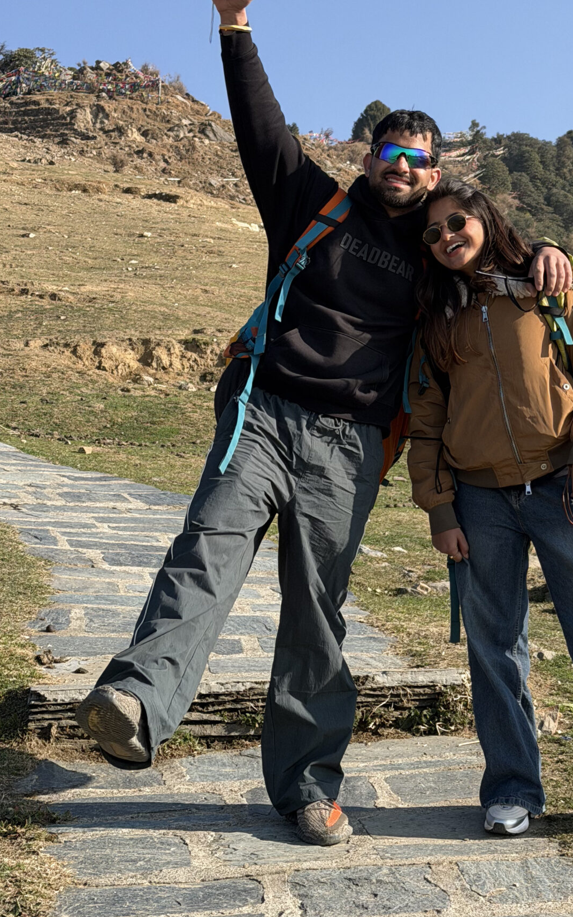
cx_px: 472
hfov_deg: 17.0
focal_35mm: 76
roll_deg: +0.7
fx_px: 1899
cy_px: 333
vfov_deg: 27.0
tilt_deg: +11.1
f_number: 1.78
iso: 64
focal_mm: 6.76
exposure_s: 1/2976
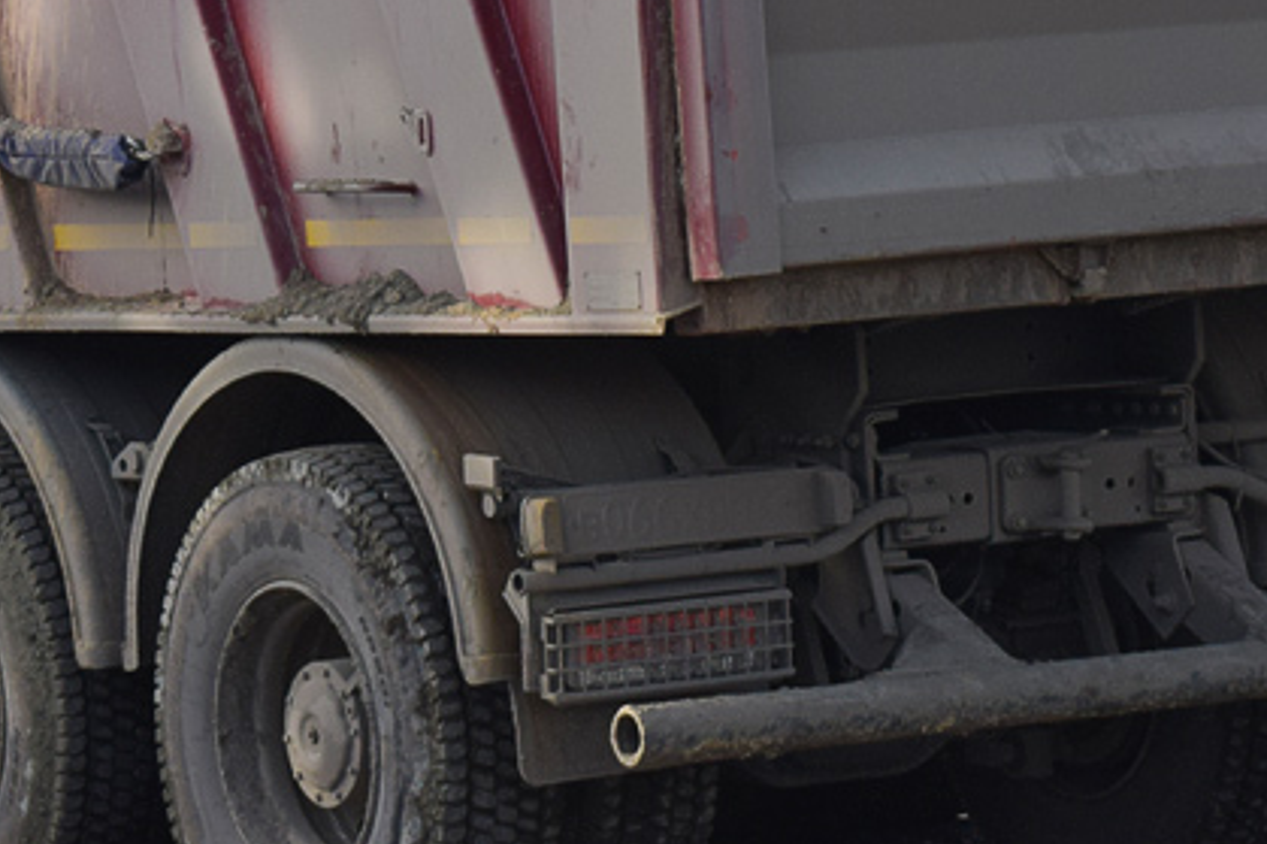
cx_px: 351
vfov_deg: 6.4
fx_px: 7563
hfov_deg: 9.6
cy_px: -103
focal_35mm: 215
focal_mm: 50
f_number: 5.6
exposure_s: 1/500
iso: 200
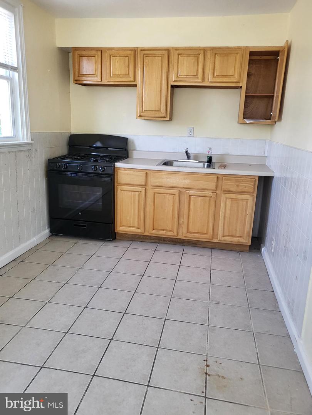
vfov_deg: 67.3
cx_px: 156
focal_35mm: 26
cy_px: 208
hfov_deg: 53.1
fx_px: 312
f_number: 1.8
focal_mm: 4.25
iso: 125
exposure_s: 1/120
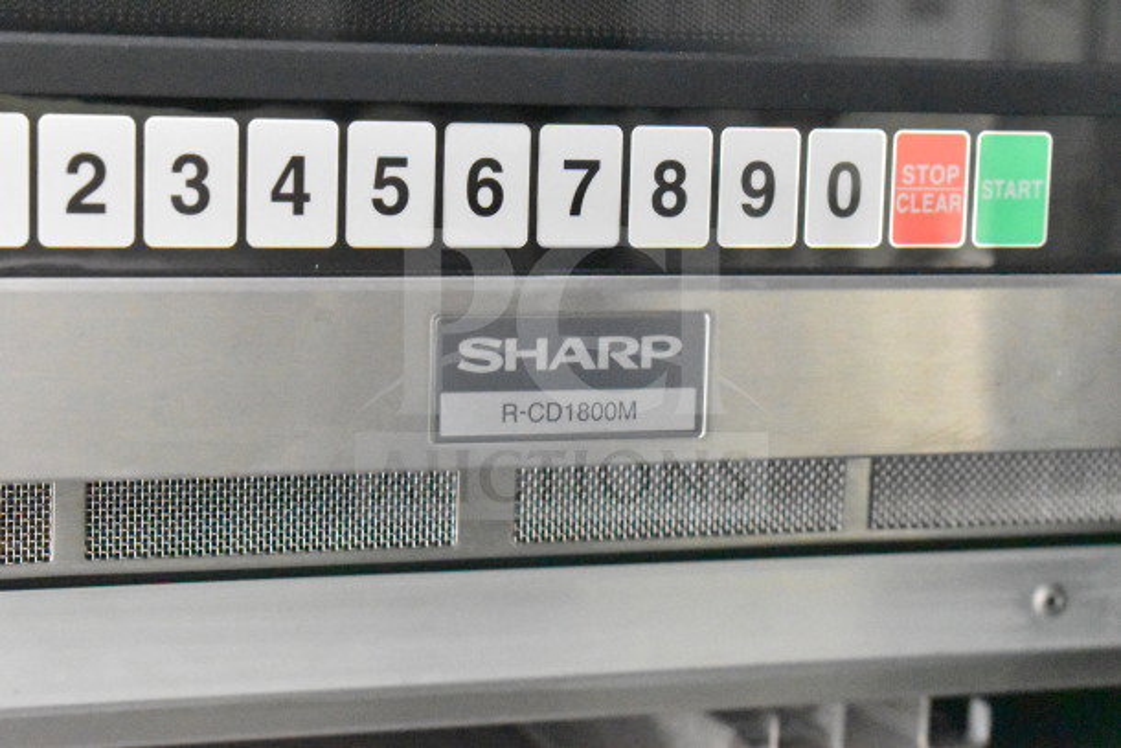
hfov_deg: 24.6
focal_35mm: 82
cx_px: 560
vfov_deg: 16.6
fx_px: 2569
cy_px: 374
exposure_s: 1/80
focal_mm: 55
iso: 25600
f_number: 5.6
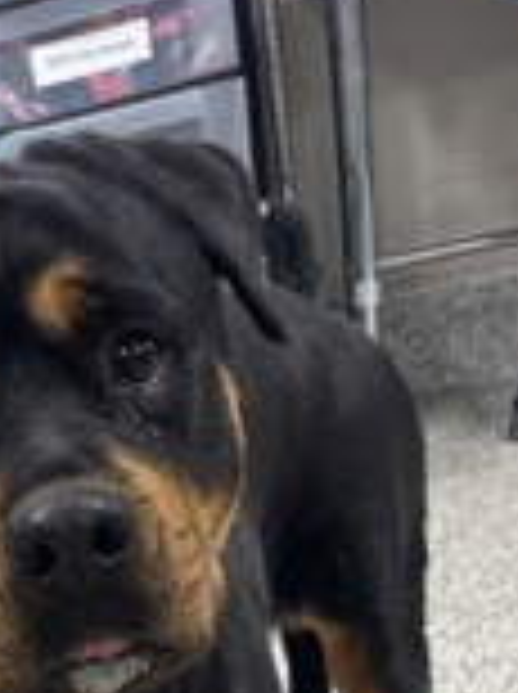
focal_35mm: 71
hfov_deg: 19.7
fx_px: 1421
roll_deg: +10.7
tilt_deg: -25.4
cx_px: -70
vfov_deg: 24.7
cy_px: 842
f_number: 1.6
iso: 125
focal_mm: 5.96
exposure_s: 1/76
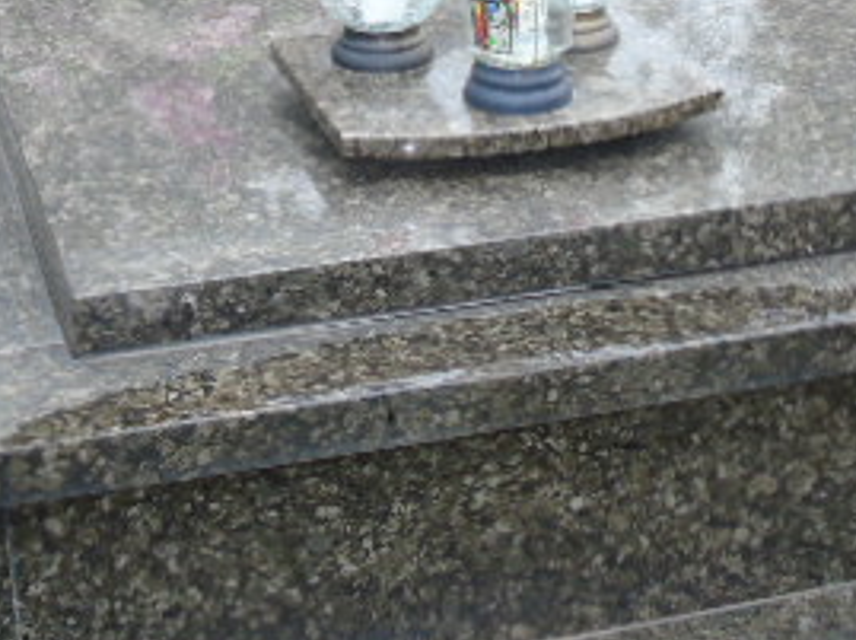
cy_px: -32
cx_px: 369
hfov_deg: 24.1
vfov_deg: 17.6
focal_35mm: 81
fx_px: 2000
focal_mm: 6.1
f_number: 3.8
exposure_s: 1/80
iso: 80
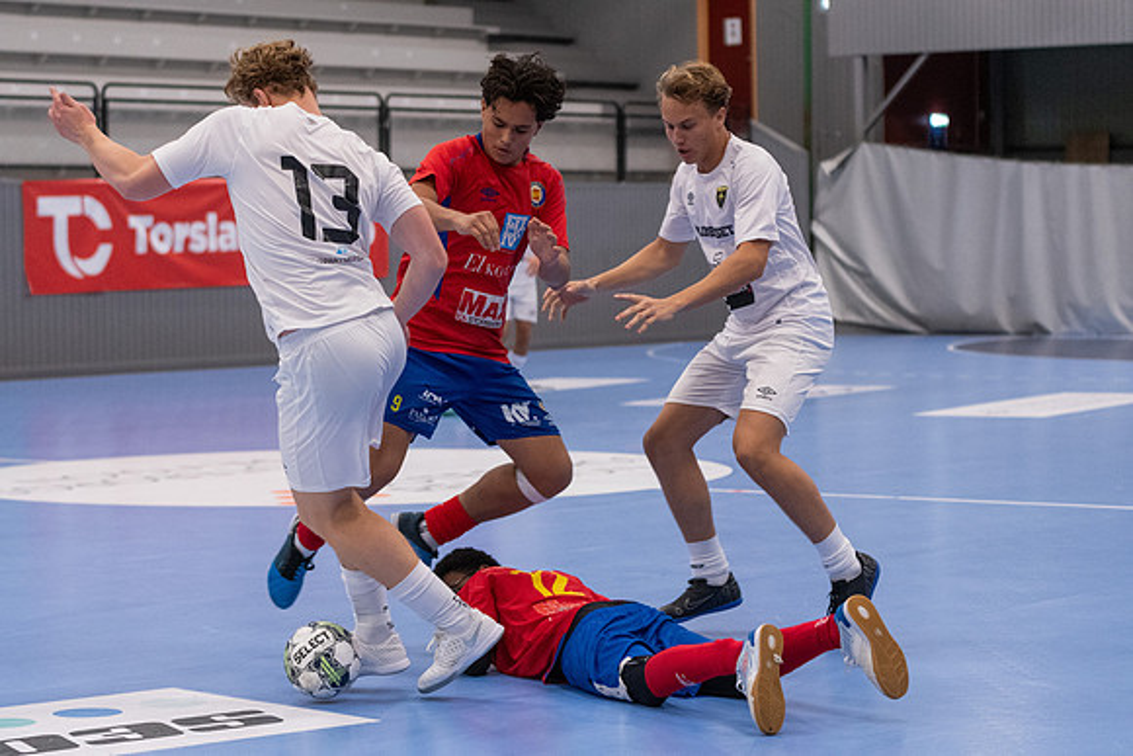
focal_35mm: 105
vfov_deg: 13.0
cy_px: 378
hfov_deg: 19.5
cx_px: 566
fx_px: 3305
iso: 2800
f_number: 3.2
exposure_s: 1/640
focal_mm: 70
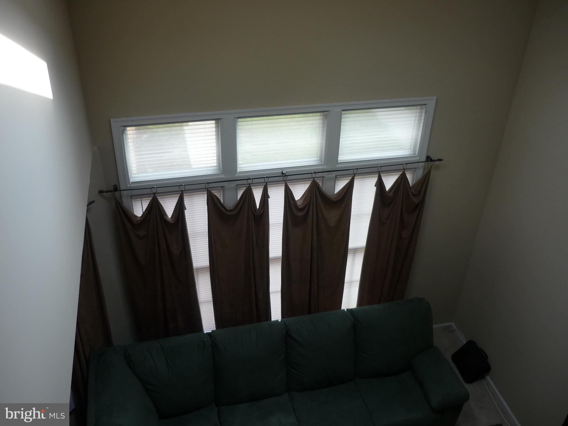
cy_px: 213
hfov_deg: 55.4
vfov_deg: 42.9
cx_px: 284
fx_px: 541
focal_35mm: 33
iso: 100
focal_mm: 5.5
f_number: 2.8
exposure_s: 1/80
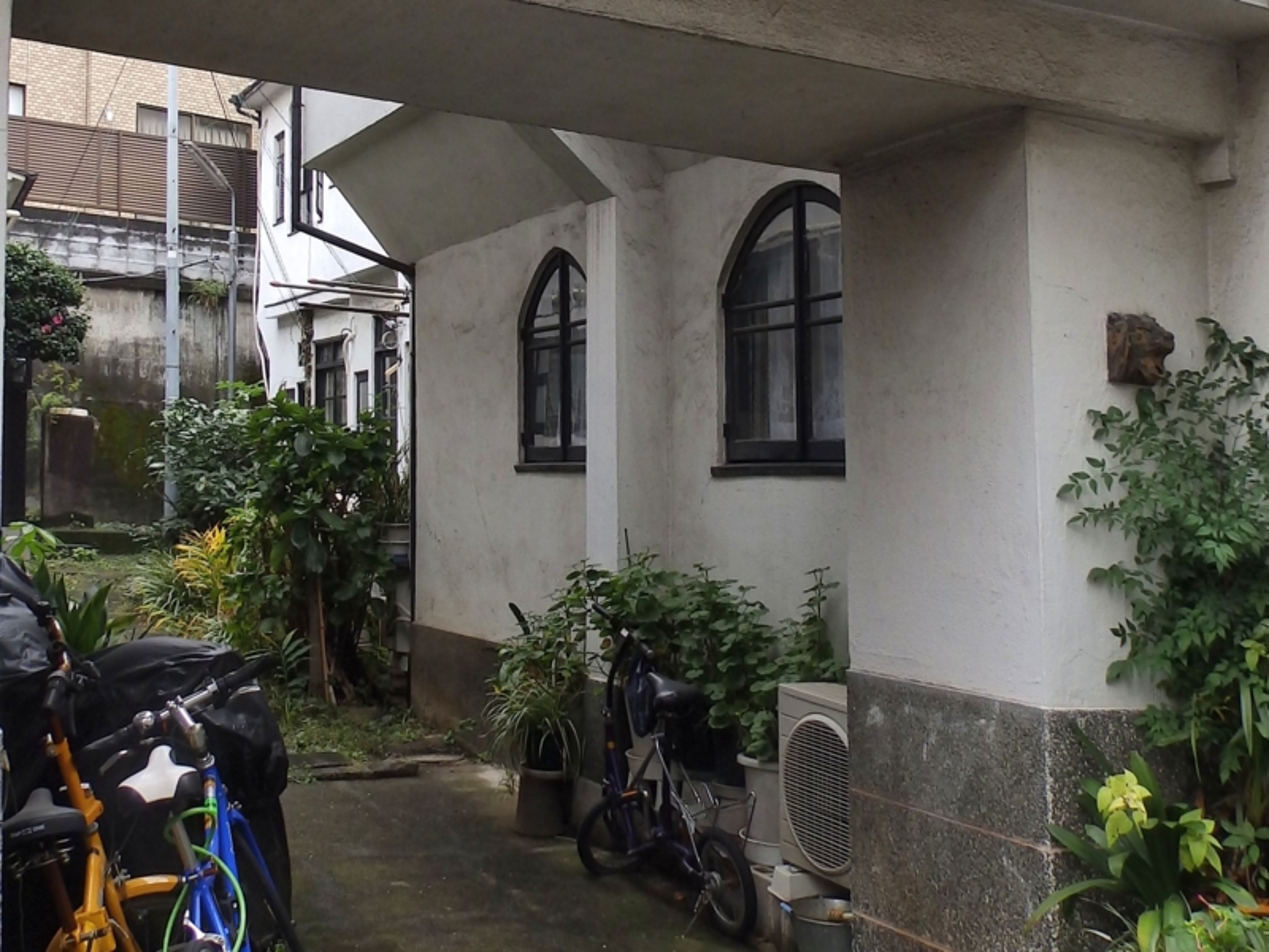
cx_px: 634
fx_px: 807
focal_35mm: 22
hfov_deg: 76.4
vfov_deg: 61.1
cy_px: 476
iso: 80
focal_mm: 4
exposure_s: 1/100
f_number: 3.4
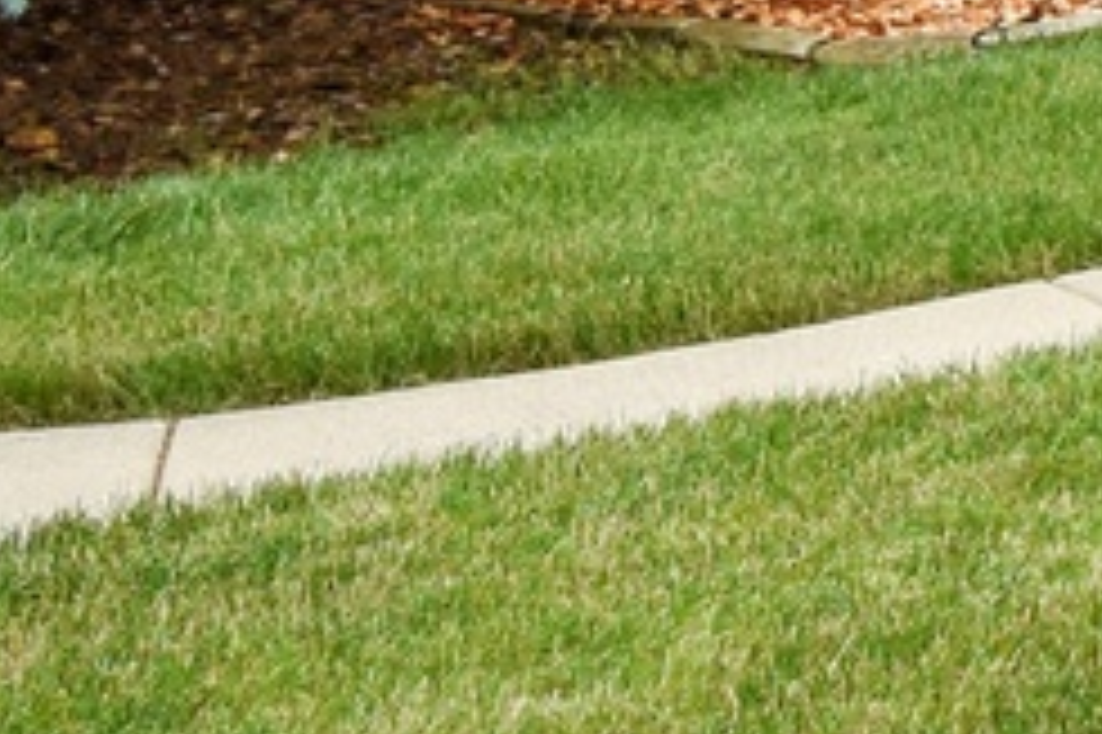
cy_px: -937
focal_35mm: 119
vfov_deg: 10.2
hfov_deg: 12.3
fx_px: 3640
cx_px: 2901
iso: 200
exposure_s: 1/250
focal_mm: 12
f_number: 8
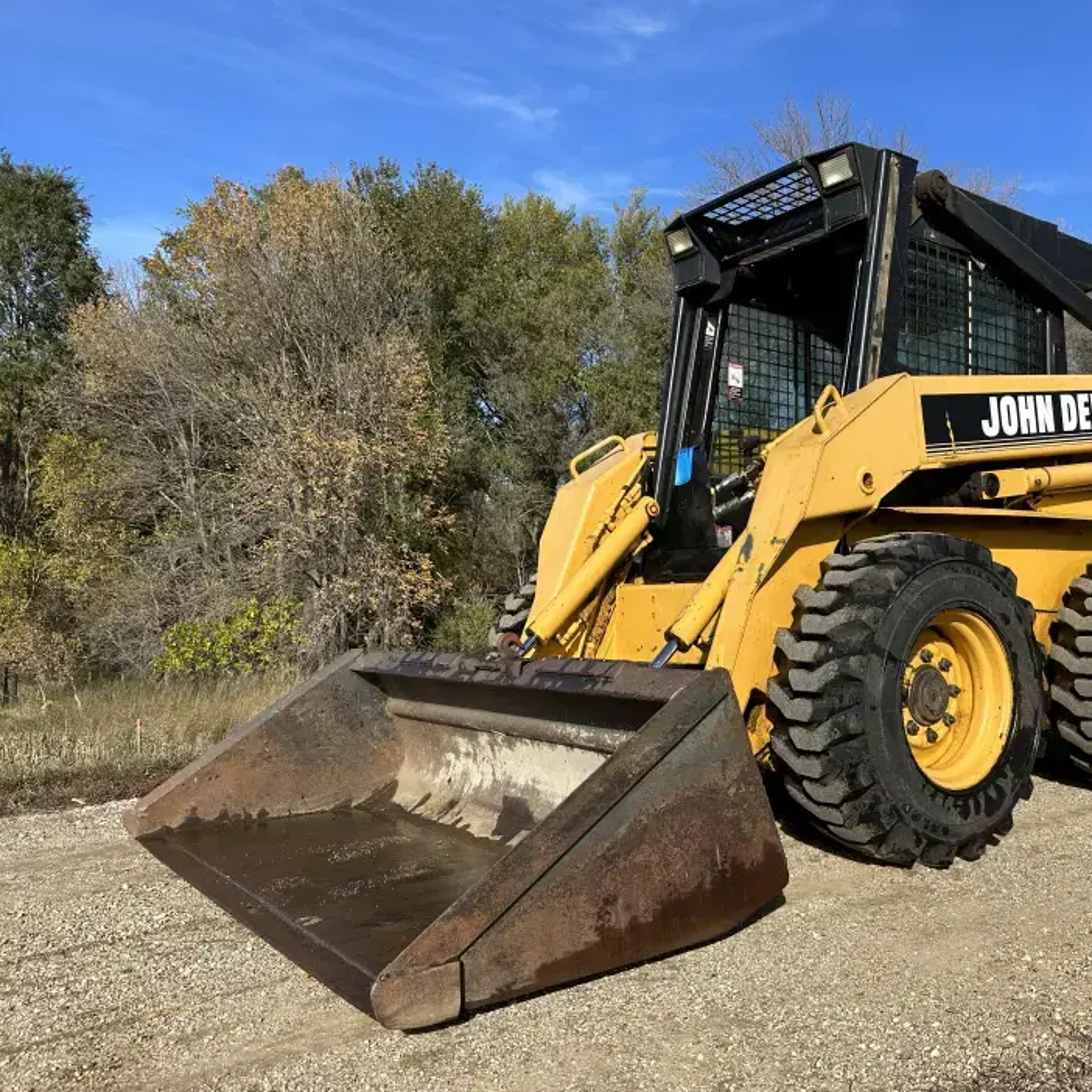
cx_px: 737
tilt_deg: +2.0
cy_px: 548
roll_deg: -1.2
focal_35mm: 29
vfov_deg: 55.6
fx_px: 1035
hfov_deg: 54.4
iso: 80
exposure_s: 1/3717
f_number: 1.78
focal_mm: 6.86
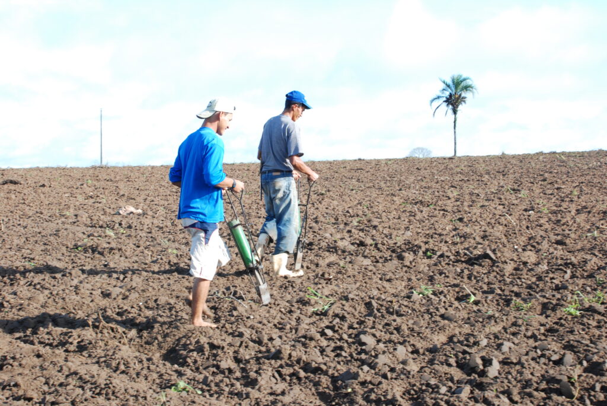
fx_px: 962
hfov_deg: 35.0
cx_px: 304
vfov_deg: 23.8
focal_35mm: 57
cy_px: 203
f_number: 13
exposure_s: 1/80
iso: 320
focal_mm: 38
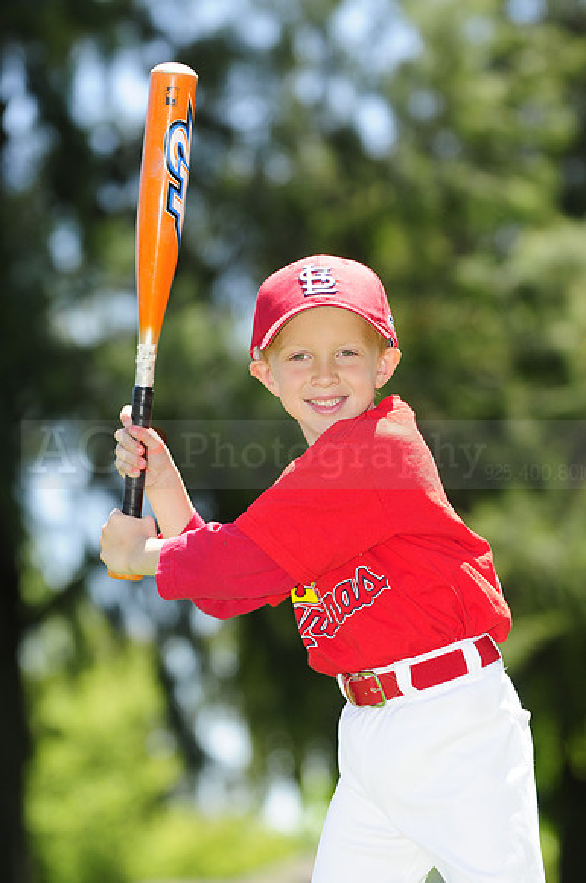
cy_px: 442
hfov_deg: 7.6
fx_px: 4408
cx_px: 293
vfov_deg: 11.4
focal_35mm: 180
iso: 200
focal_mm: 120
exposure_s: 1/640
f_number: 4
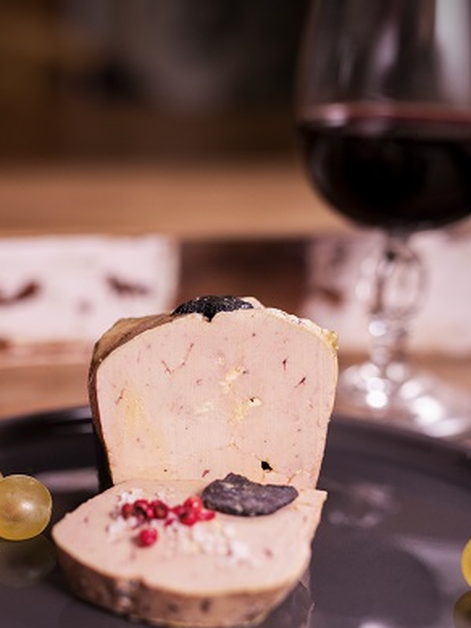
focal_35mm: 74
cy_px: 456
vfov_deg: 26.1
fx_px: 1342
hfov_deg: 19.9
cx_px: 173
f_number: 3.2
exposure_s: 1/160
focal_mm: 50
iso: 640
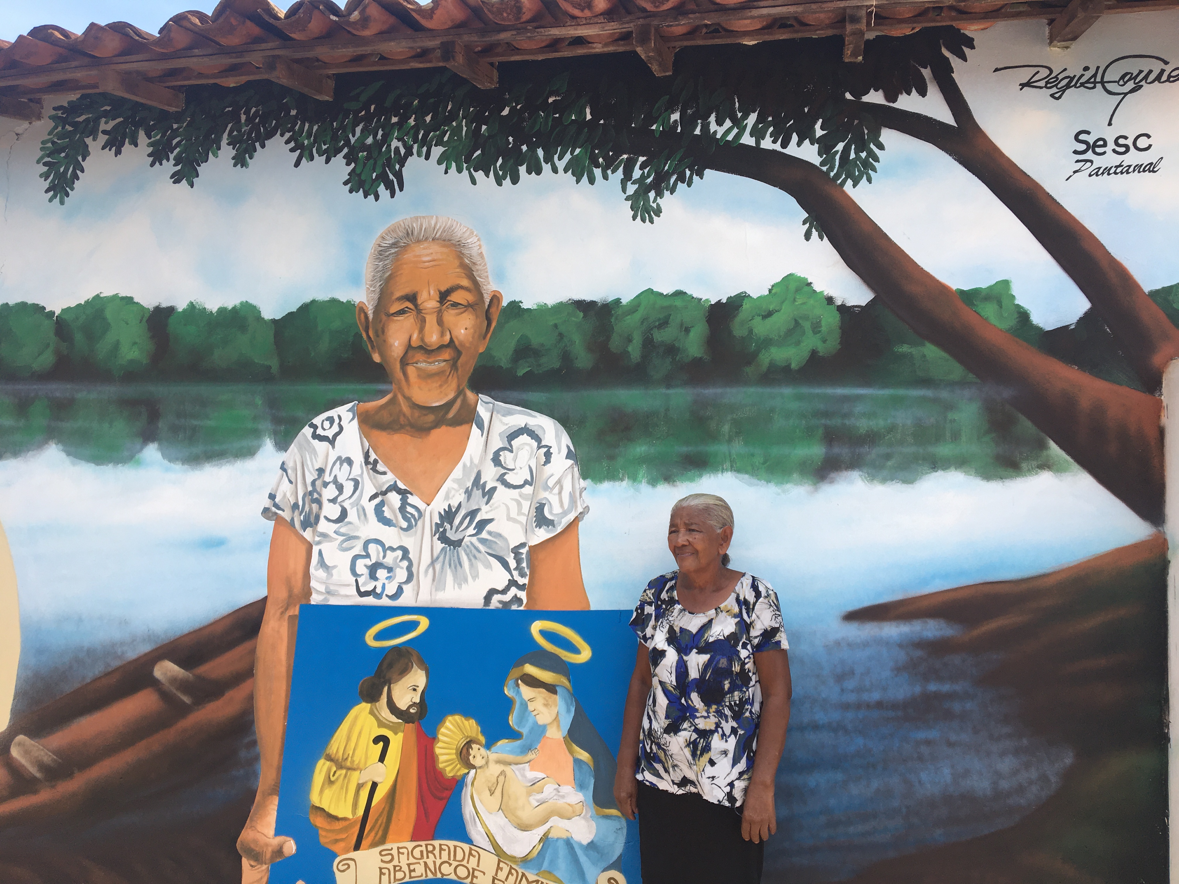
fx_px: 988
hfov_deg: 61.7
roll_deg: -1.8
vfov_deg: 48.2
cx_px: 590
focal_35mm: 29
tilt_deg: +3.1
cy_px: 442
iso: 25
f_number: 2.2
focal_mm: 4.15
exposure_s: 1/680
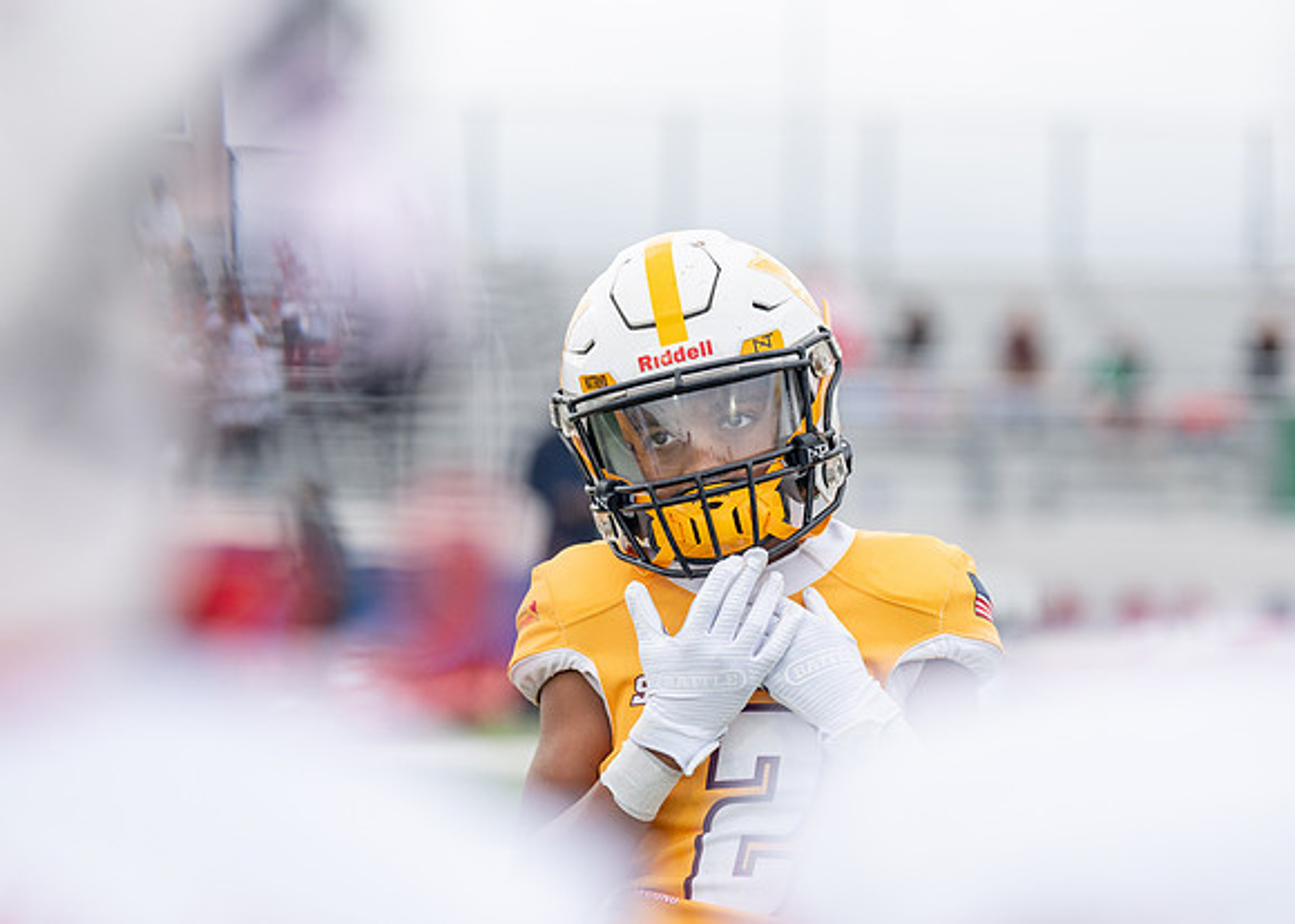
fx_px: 6347
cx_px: 790
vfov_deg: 8.3
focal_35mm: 173
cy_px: 502
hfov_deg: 11.6
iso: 500
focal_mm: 128
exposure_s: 1/2000
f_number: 2.8
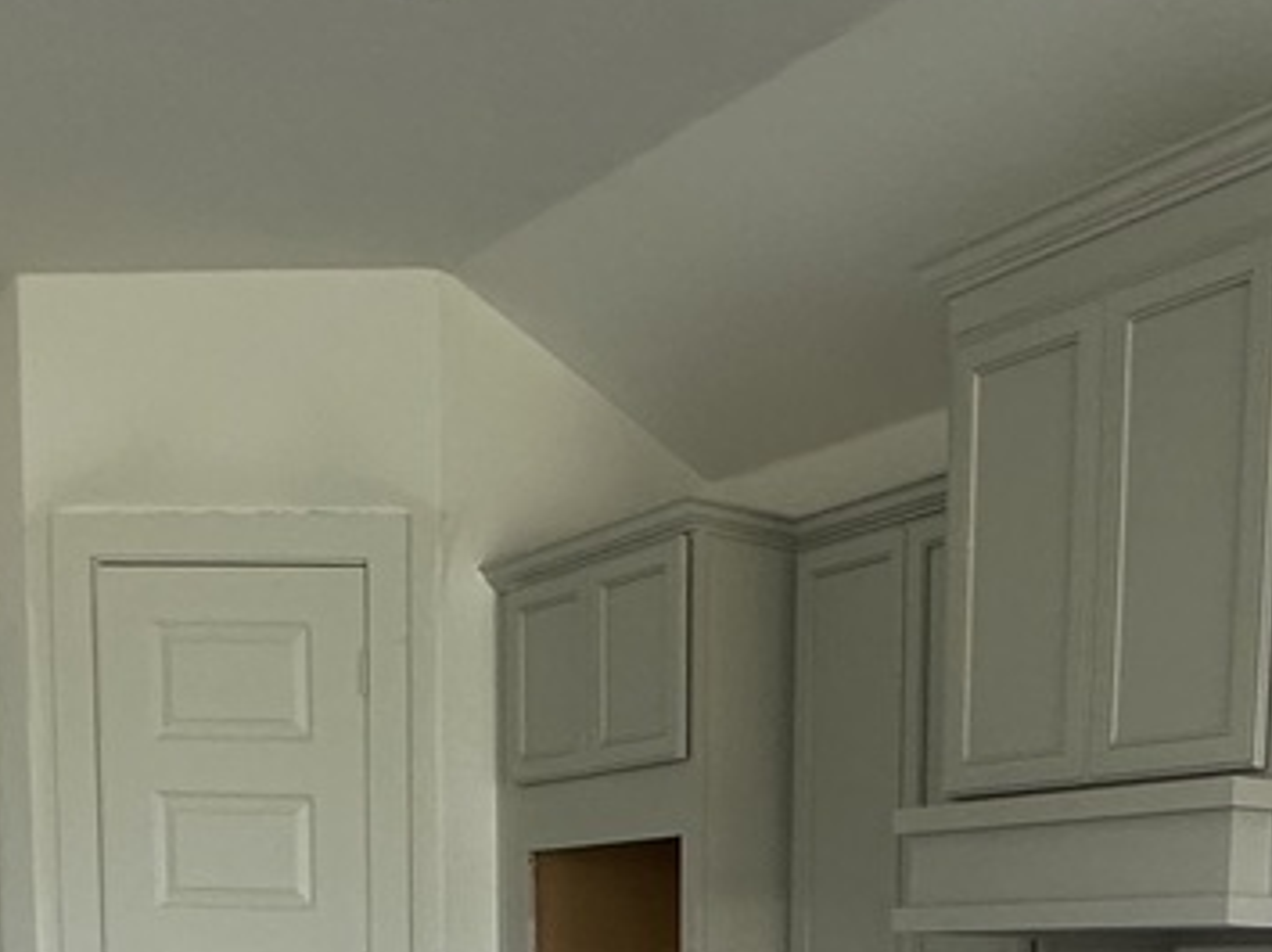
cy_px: 1311
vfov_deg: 22.3
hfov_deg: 33.0
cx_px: 988
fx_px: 2093
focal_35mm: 57
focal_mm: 2.22
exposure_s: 1/99
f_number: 2.2
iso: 200
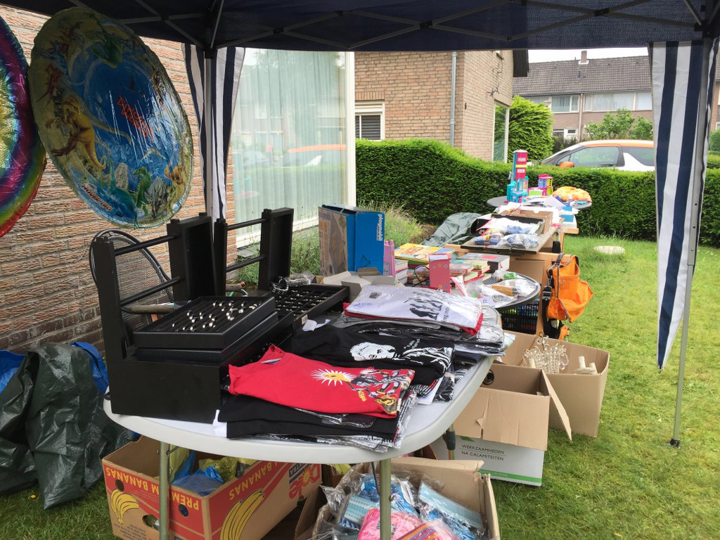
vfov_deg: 48.2
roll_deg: +0.0
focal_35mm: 29
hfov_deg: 61.7
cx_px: 360
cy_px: 270
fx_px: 603
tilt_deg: -10.3
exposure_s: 1/244
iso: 32
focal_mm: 4.15
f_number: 2.2
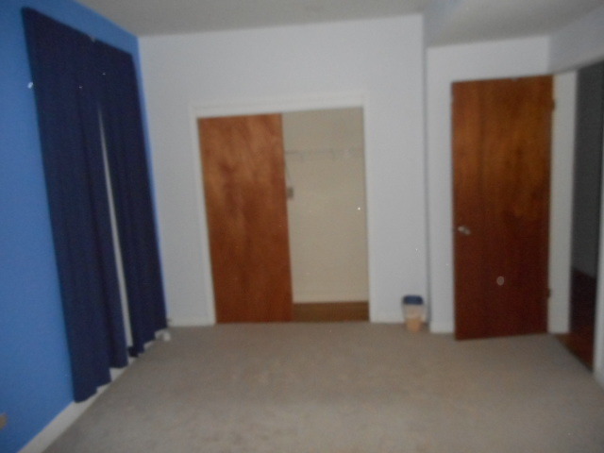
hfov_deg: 69.4
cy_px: 226
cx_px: 302
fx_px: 436
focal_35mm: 25
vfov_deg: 54.9
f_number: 3.7
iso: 640
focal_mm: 4.5
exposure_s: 1/25
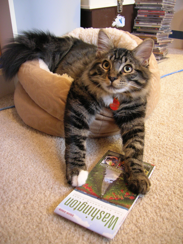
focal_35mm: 35
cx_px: 92
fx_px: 247
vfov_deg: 52.6
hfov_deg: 40.7
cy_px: 119
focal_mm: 5.7
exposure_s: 1/3.9
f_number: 2.9
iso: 120
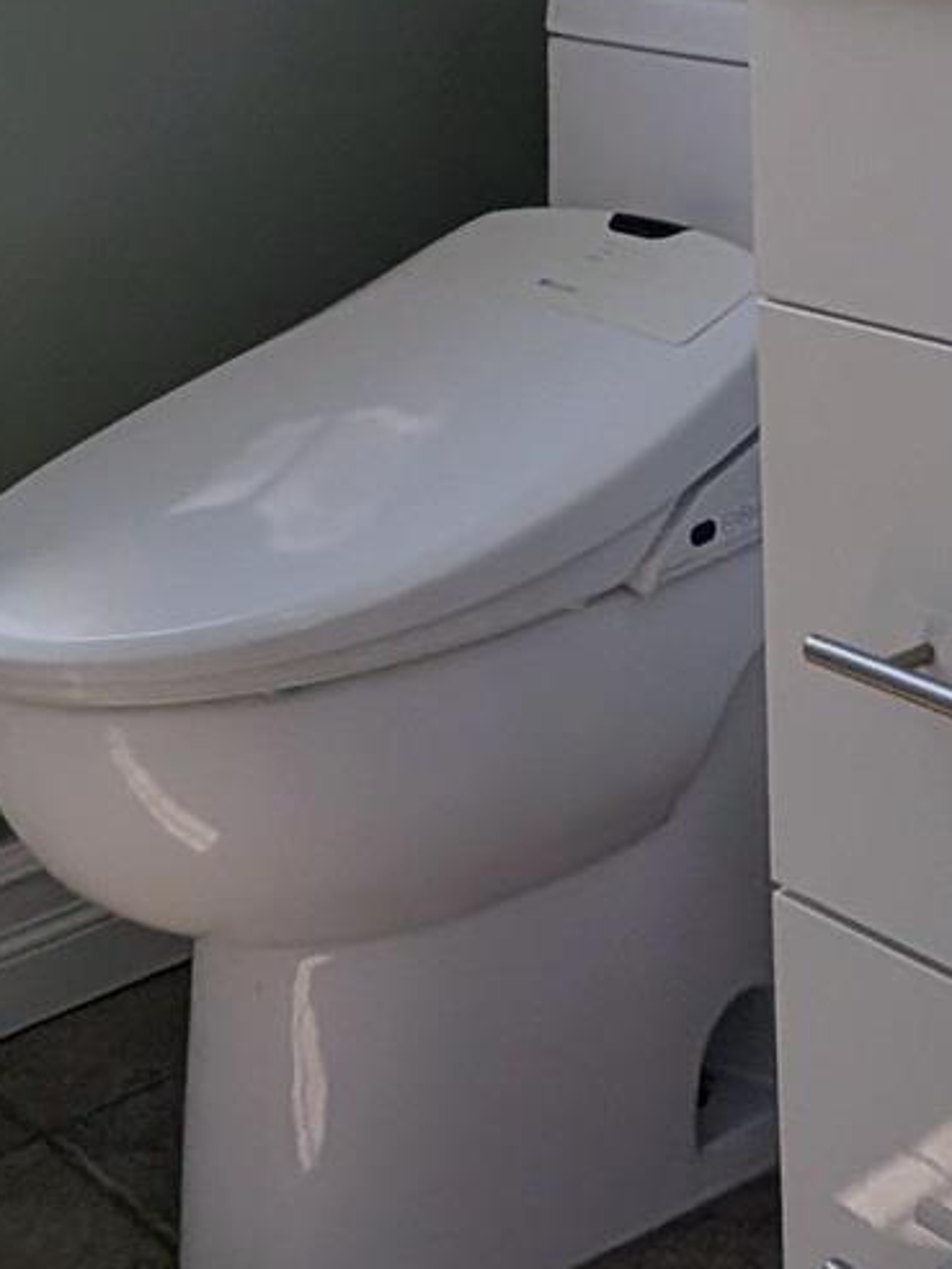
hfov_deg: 23.5
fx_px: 2237
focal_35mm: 61
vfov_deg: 27.9
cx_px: 818
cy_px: -237
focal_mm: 1.95
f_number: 2.2
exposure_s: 1/515
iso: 35
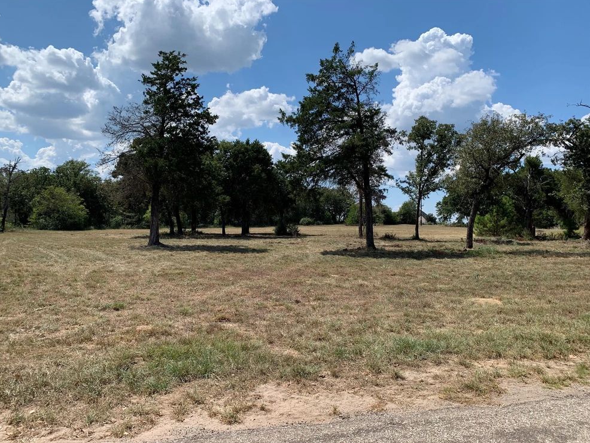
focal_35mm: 27
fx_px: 460
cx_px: 287
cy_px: 228
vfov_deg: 51.4
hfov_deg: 65.3
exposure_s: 1/2545
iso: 25
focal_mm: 4.25
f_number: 1.8
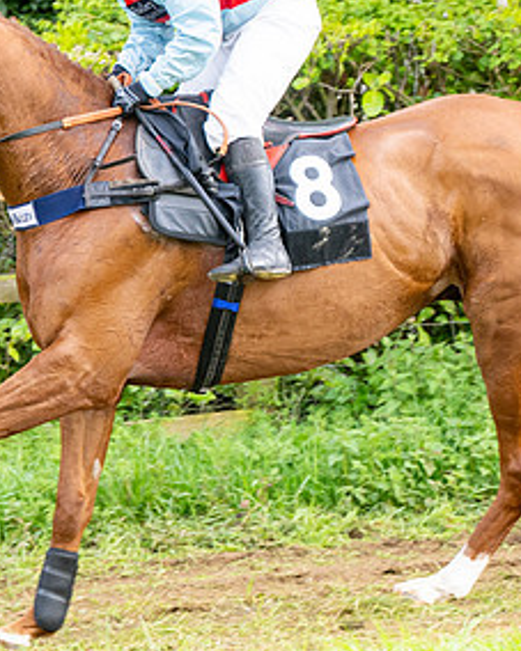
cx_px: 197
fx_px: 6557
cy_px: 254
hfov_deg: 4.5
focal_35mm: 340
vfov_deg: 5.7
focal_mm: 115
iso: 400
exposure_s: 1/1000
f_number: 4
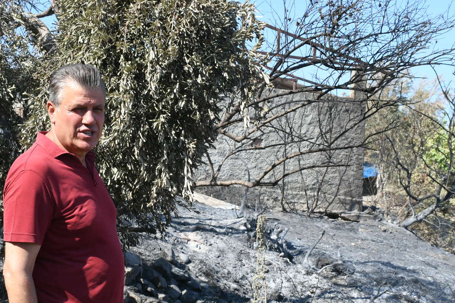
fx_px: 771
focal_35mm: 61
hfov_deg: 32.9
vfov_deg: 22.2
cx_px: 206
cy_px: 185
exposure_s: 1/400
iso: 400
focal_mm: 26
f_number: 10
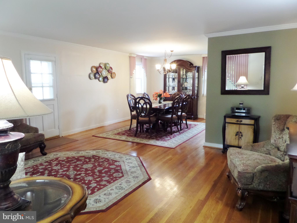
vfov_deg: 56.8
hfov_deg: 71.6
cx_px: 148
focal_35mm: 24
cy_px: 112
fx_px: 206
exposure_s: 1/30
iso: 640
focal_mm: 4
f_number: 3.2
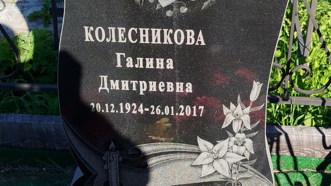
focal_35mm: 74
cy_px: 71
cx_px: 164
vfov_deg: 16.3
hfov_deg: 28.6
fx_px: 650
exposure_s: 1/574
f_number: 1.7
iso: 50
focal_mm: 5.31
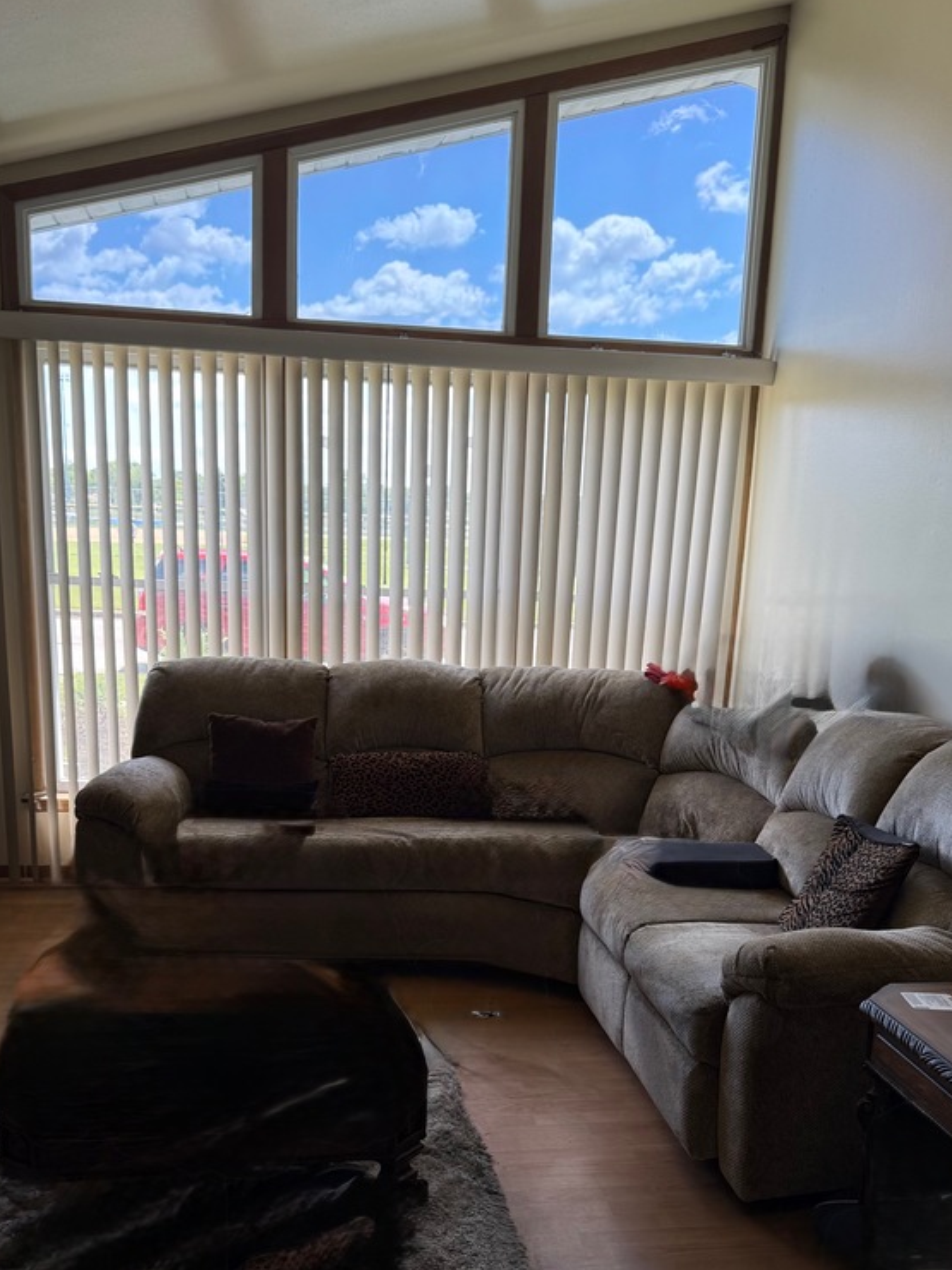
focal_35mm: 35
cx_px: 484
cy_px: 854
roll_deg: -2.7
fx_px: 1285
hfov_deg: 40.7
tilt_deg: -14.3
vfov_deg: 51.6
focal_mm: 6.76
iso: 100
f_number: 1.78
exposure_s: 1/261
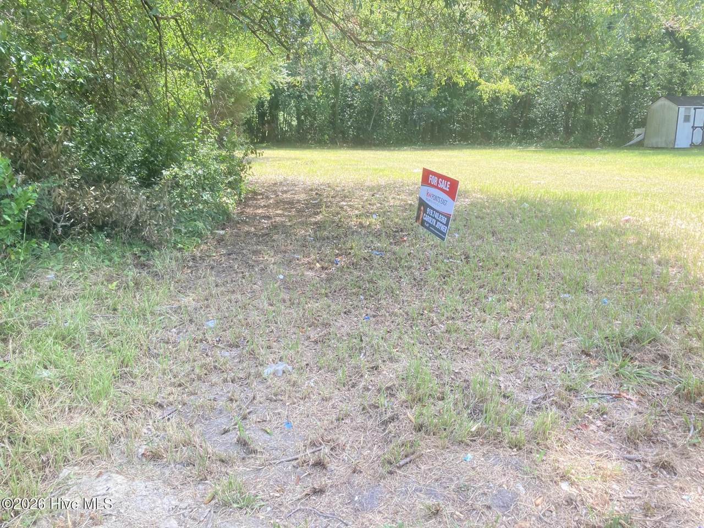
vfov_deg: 49.7
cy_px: 264
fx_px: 569
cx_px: 352
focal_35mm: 28
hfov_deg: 63.4
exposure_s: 1/121
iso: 32
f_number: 1.8
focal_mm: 3.99
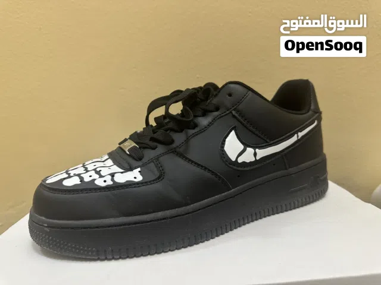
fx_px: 264
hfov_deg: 71.6
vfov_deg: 56.8
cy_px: 142
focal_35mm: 24
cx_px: 190
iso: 320
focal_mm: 6.86
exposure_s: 1/60
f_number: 1.78
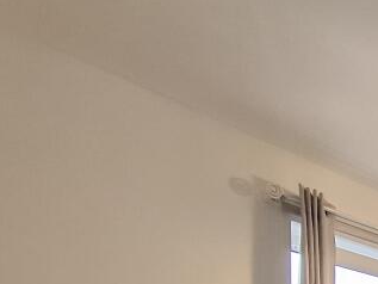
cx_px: 581
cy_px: 455
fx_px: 459
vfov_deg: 24.3
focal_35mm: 42
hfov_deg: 27.9
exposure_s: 1/33
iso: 200
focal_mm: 1.74
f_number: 2.2
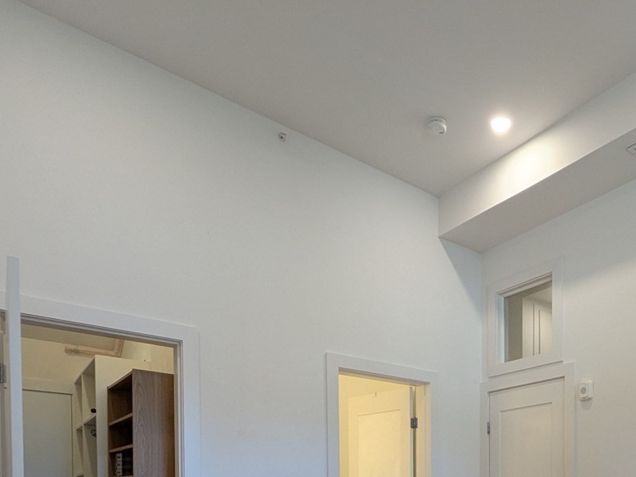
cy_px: 509
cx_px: 452
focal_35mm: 30
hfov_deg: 57.8
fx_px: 551
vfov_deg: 39.4
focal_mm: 1.83
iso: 80
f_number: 2.2
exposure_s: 1/24
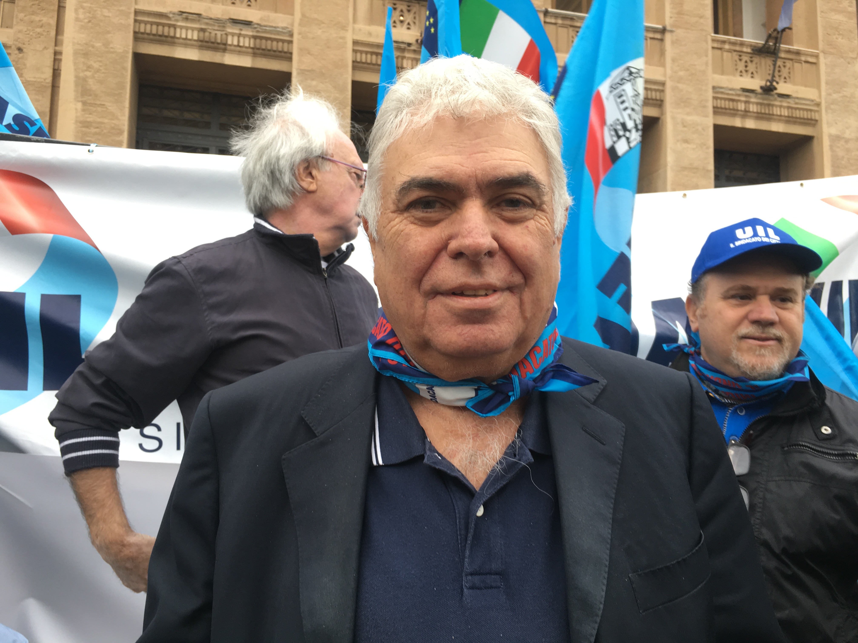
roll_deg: -1.8
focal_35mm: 29
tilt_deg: +6.6
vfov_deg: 48.2
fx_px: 719
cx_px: 429
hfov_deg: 61.7
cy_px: 322
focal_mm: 4.15
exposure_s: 1/100
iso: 32
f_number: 2.2
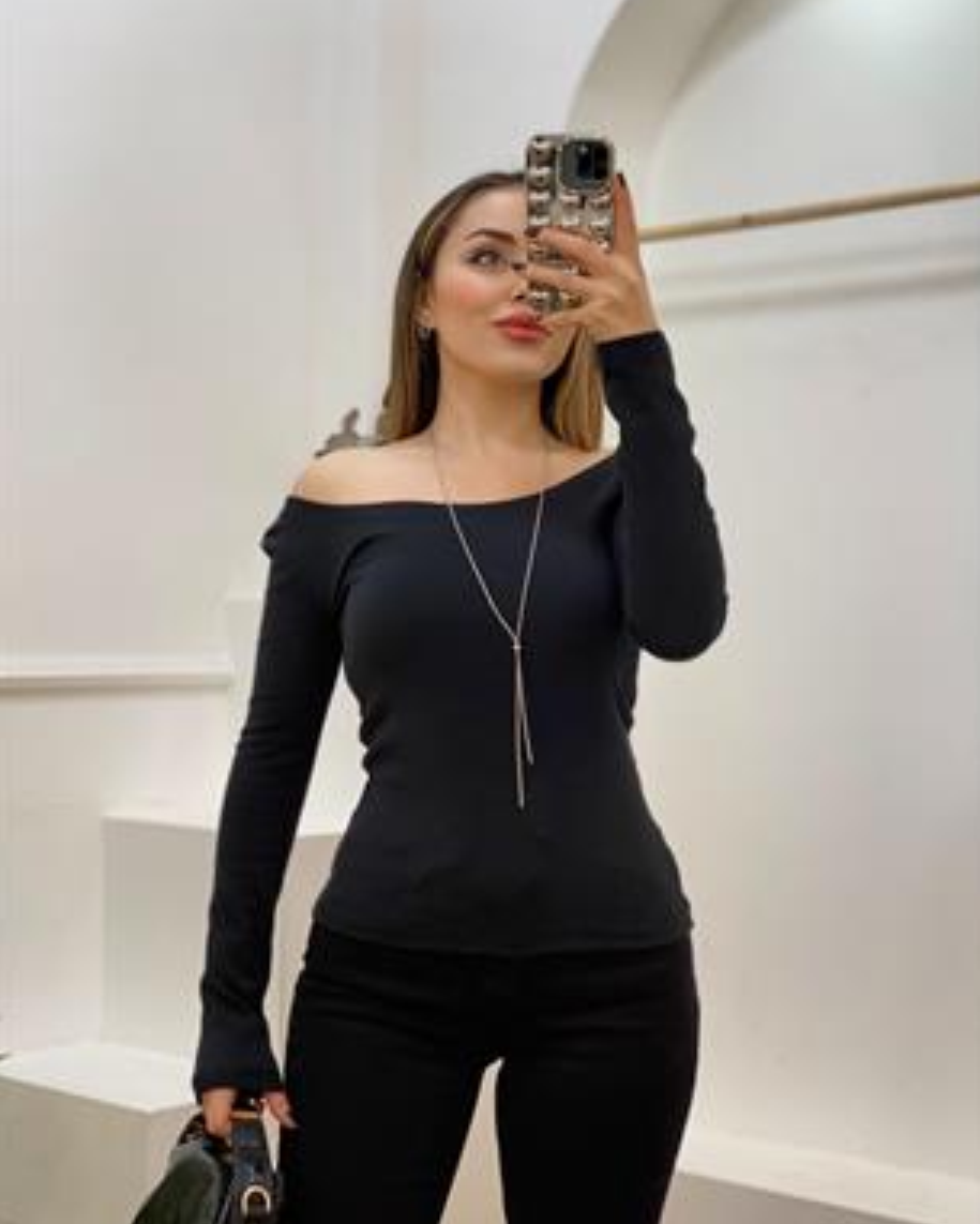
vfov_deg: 34.1
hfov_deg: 27.6
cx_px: 495
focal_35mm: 55
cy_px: 580
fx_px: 1993
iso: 100
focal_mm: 6
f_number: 2
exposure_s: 1/100
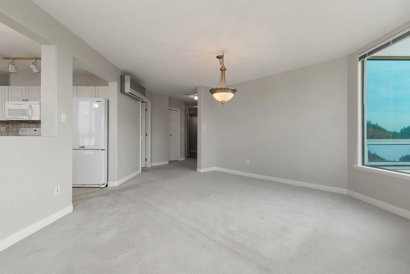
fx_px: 171
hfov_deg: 100.4
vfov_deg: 77.3
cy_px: 137
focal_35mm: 15
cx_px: 205
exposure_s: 1/60
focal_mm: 10
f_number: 13
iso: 320
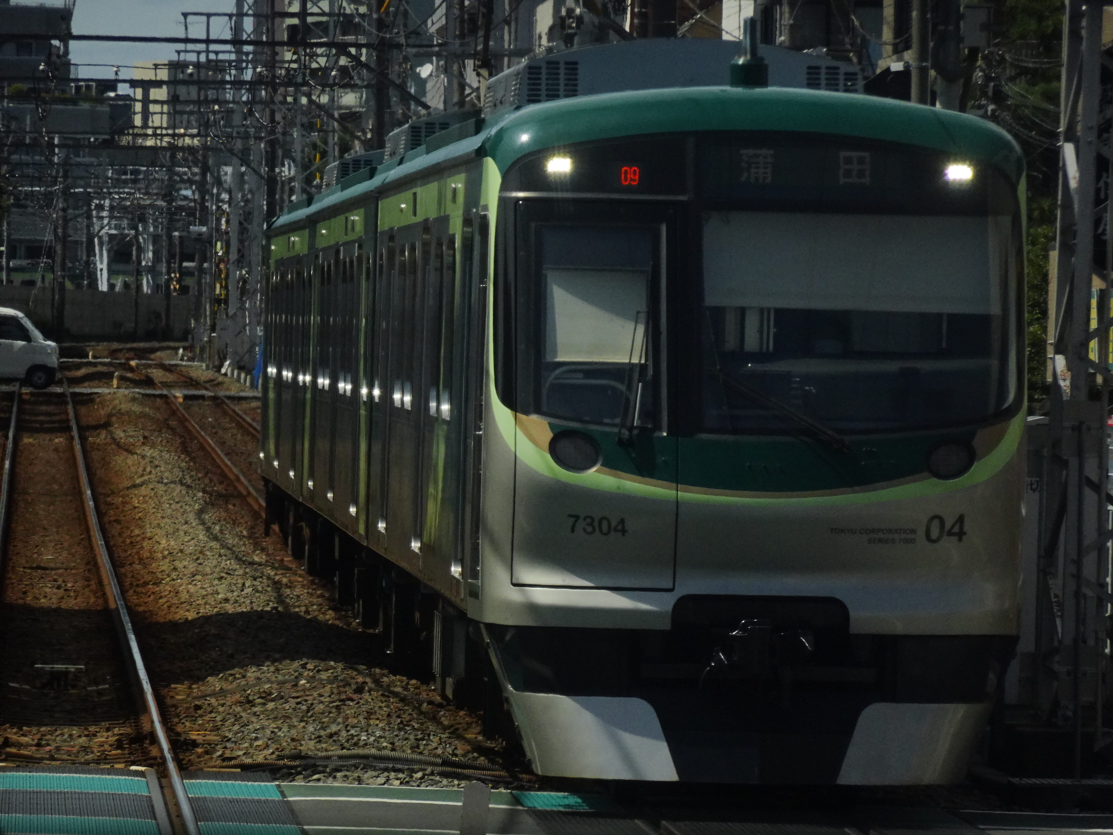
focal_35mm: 334
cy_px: 418
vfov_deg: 4.5
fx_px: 10739
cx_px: 556
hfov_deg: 5.9
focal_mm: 54.2
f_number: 6.3
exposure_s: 1/250
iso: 200
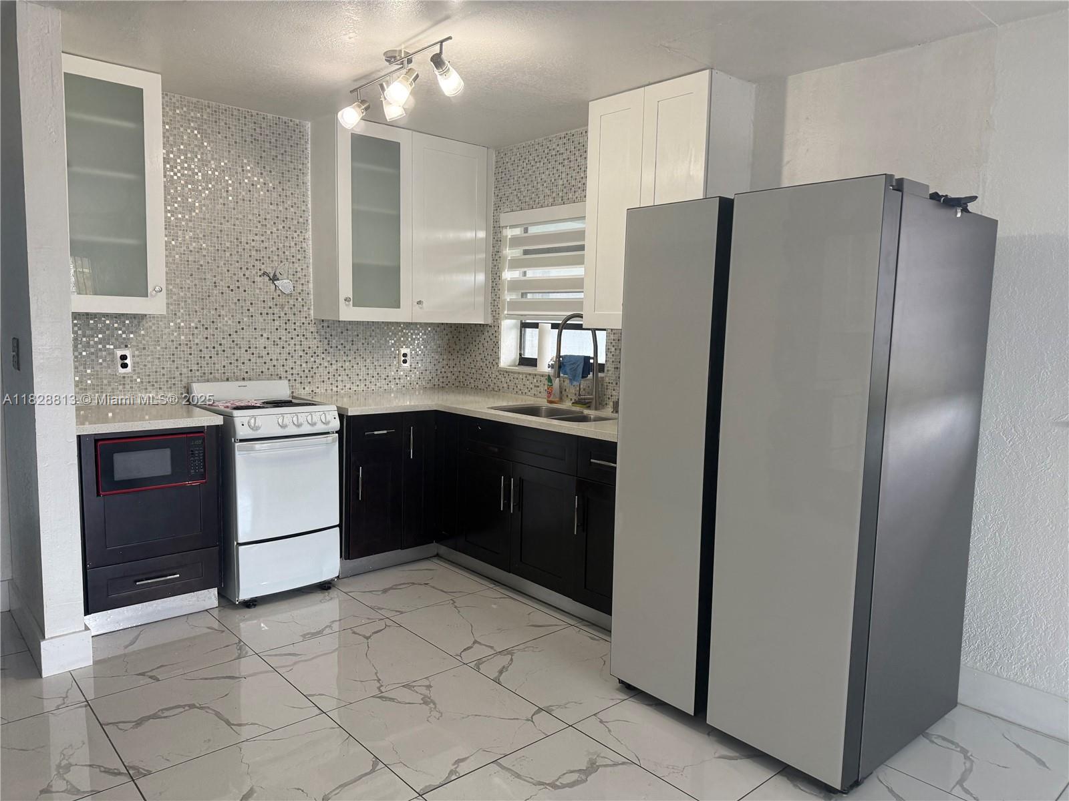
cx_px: 534
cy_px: 400
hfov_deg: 71.6
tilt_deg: -7.9
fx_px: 741
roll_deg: -3.1
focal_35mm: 24
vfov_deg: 56.8
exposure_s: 1/120
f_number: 1.78
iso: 160
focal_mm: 6.76
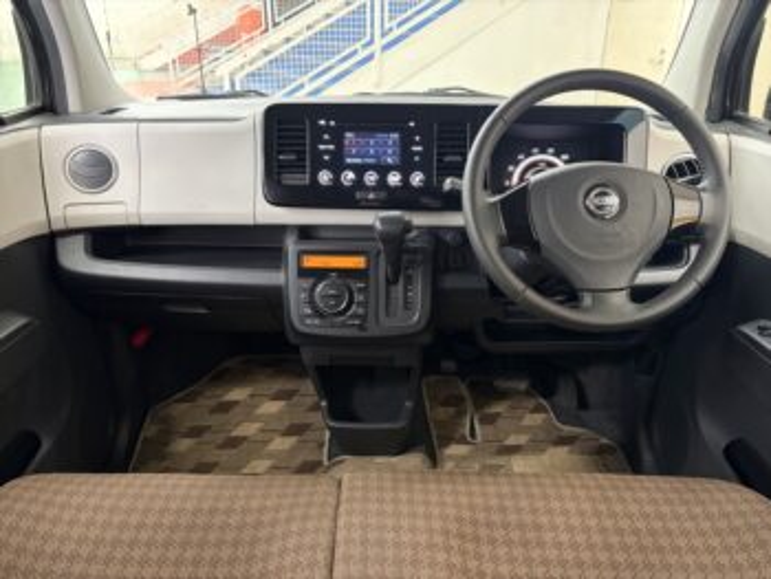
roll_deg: +0.0
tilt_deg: -24.9
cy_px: 290
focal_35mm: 26
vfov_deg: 53.1
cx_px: 386
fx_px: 579
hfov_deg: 67.3
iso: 640
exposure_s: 1/33
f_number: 1.6
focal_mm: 5.96
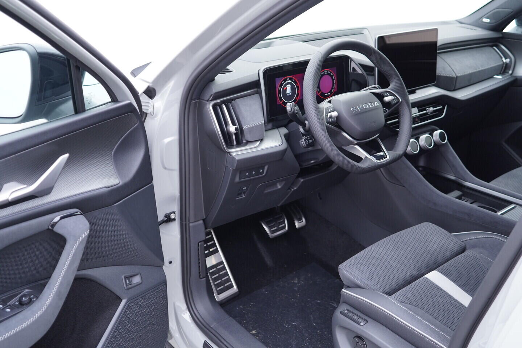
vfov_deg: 36.9
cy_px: 174
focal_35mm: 36
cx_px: 261
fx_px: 522
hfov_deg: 53.1
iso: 320
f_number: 2.8
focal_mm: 24
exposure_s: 1/40
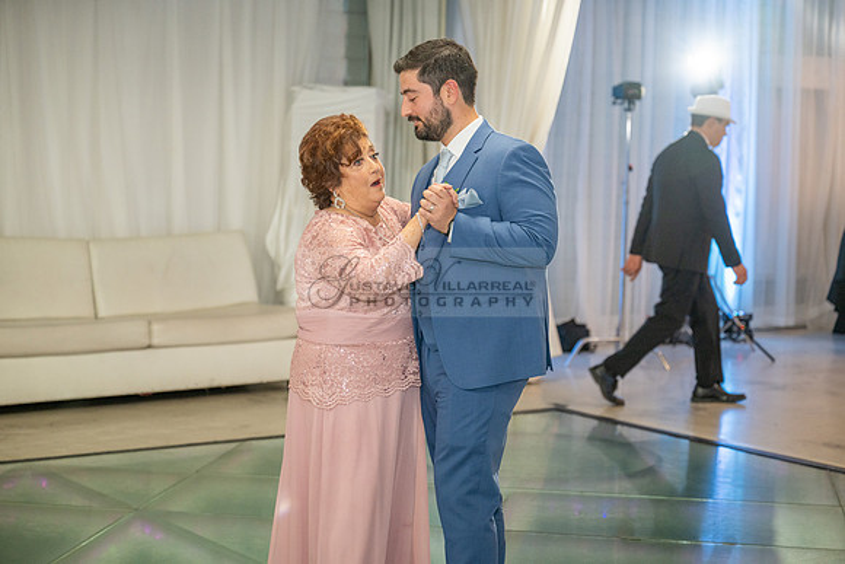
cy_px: 282
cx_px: 422
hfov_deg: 28.8
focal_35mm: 70
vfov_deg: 19.5
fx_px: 1643
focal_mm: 70
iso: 1000
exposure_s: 1/160
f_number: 2.8
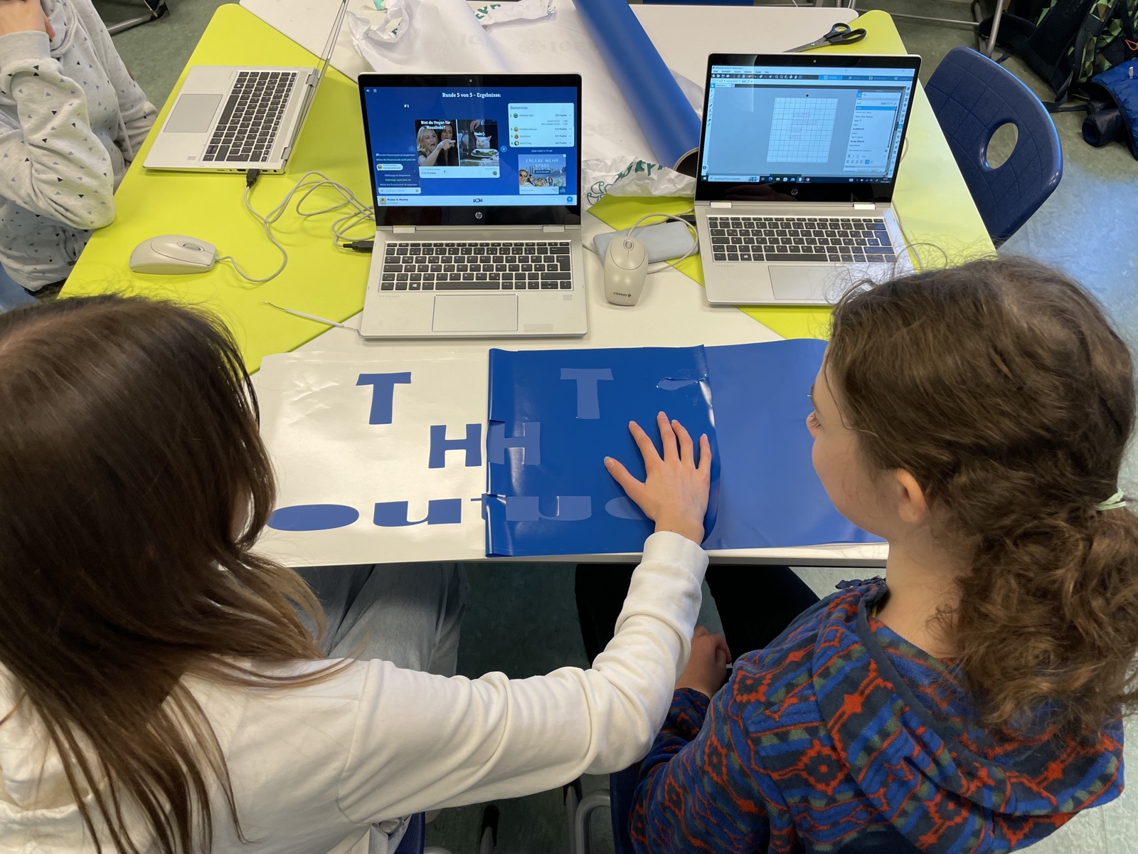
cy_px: 427
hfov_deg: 67.3
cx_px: 569
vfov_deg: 53.1
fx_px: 855
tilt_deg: -51.9
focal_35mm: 26
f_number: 1.6
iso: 64
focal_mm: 4.2
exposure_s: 1/100
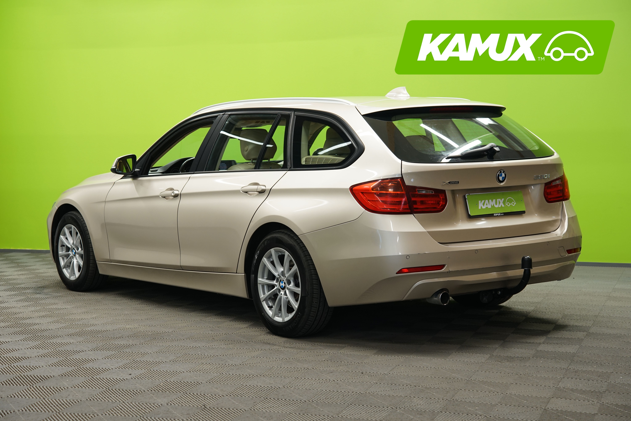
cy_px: 210
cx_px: 316
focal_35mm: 64
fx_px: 1122
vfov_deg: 21.2
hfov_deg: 31.4
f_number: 5
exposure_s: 1/20
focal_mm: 64
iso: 500
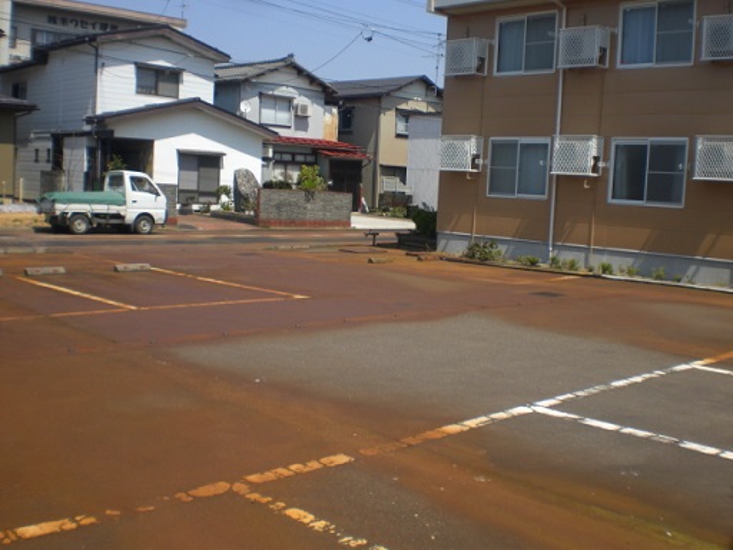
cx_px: 366
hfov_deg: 49.0
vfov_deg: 37.7
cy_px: 275
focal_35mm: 38
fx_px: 805
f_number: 4.4
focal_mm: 6.3
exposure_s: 1/400
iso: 50
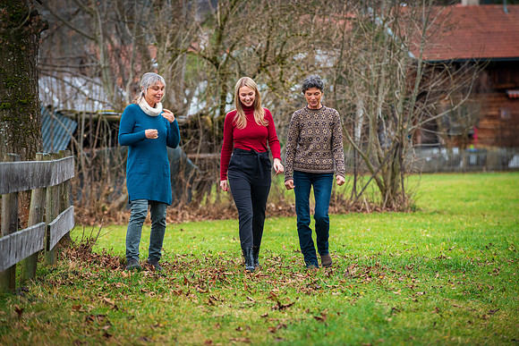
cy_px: 173
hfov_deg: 10.3
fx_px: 2884
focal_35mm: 200
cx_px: 260
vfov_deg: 6.9
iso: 800
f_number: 5
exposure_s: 1/320
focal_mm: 200
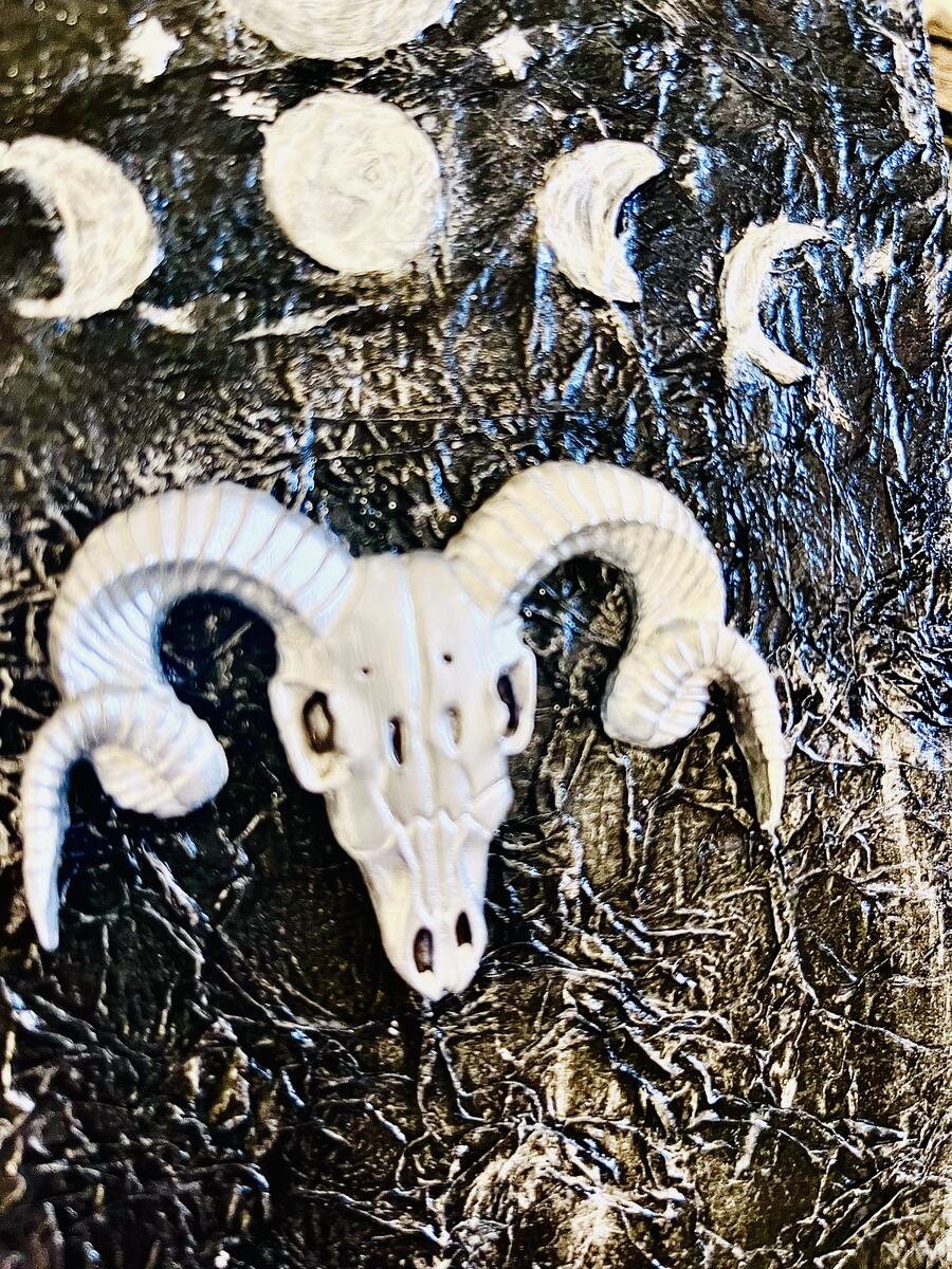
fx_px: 953
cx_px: 476
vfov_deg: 67.3
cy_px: 634
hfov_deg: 53.1
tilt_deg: -80.8
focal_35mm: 26
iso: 200
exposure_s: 1/60
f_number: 1.6
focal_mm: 5.1
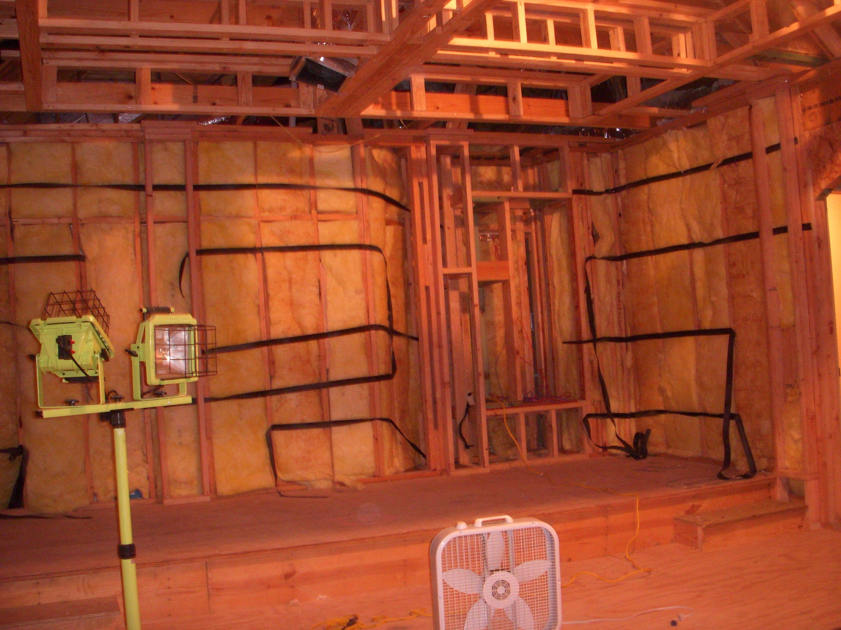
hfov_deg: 49.0
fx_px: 923
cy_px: 315
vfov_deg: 37.7
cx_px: 420
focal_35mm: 38
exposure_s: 1/2.5
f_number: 3.3
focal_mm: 6.3
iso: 400
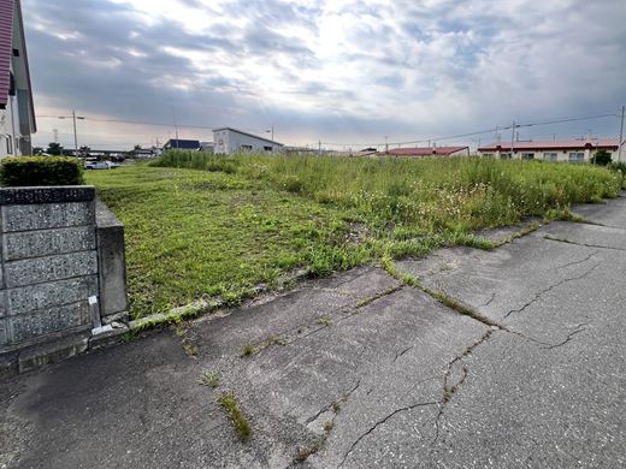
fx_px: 289
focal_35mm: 16
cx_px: 356
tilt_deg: -5.5
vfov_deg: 77.3
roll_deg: -0.6
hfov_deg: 93.9
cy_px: 191
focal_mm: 1.57
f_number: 1.8
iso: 32
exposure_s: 1/477
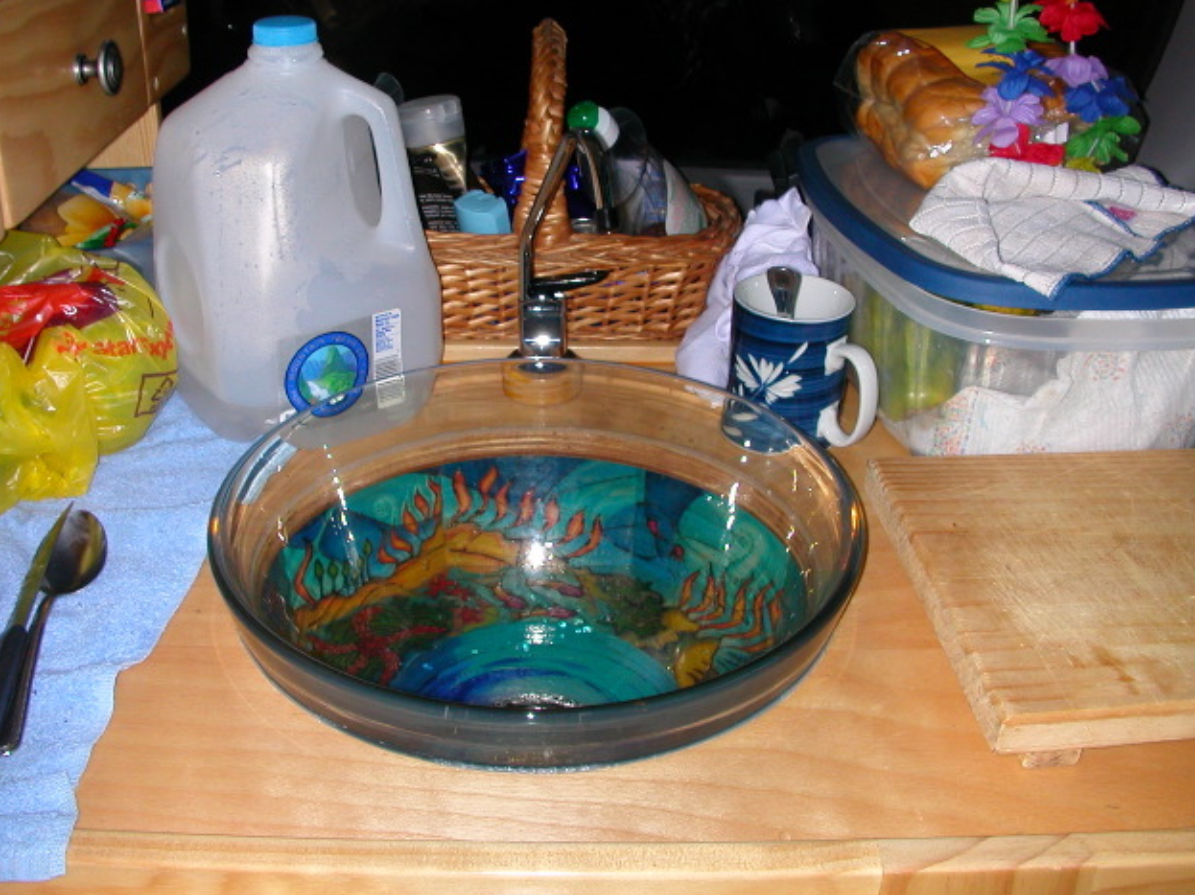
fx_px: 1312
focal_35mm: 38
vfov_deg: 37.7
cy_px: 445
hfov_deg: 49.0
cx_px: 587
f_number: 4.5
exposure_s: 1/59.9
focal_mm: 5.6
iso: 100
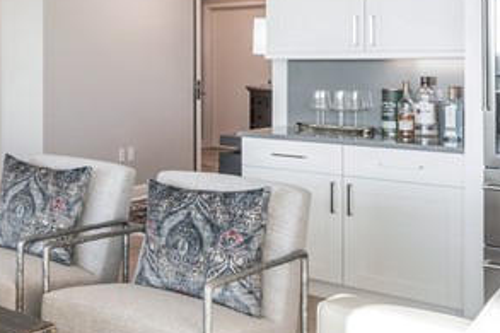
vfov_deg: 25.8
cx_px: -163
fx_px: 722
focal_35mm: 52
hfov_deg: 29.8
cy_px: 100
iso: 125
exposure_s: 1/8
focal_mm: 14
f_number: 11
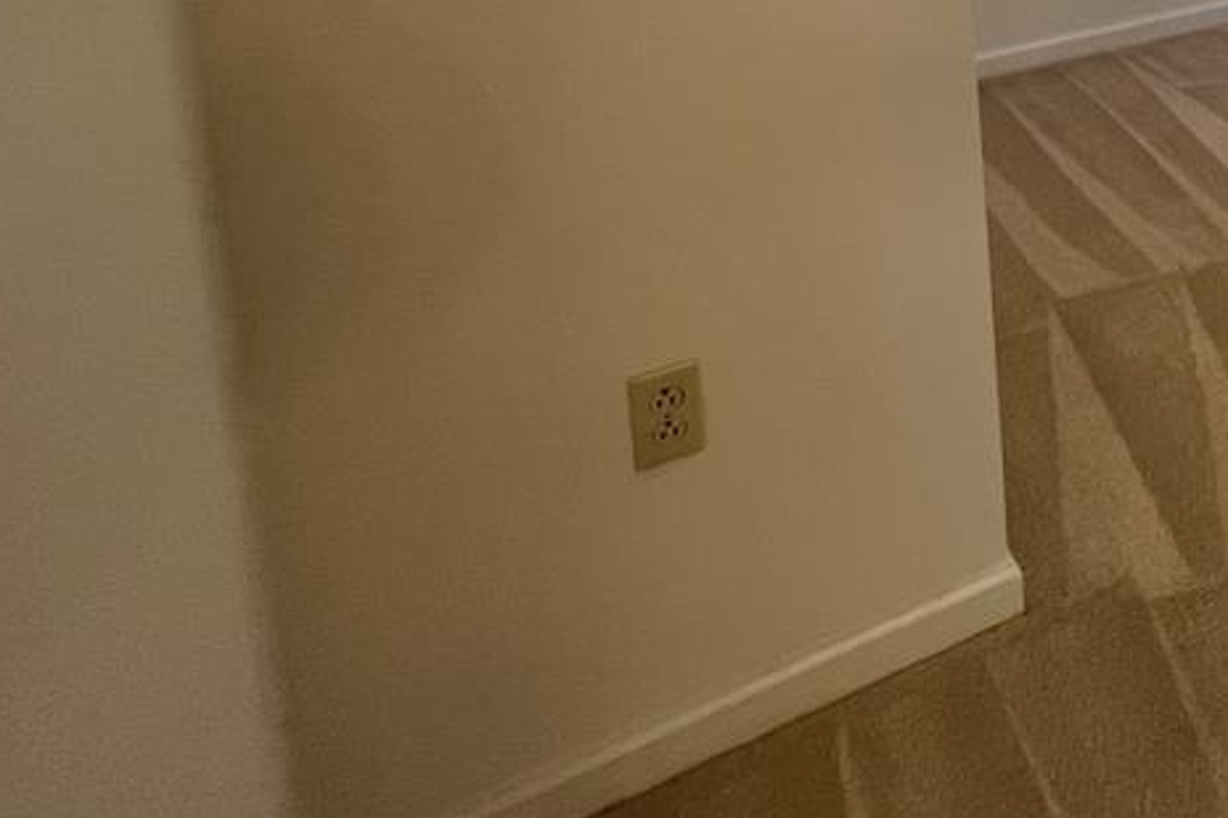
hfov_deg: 40.6
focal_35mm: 35
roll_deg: +0.5
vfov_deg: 29.9
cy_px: -254
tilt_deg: -7.9
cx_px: 1429
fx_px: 1193
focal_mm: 1.57
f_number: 1.8
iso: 200
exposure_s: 1/60
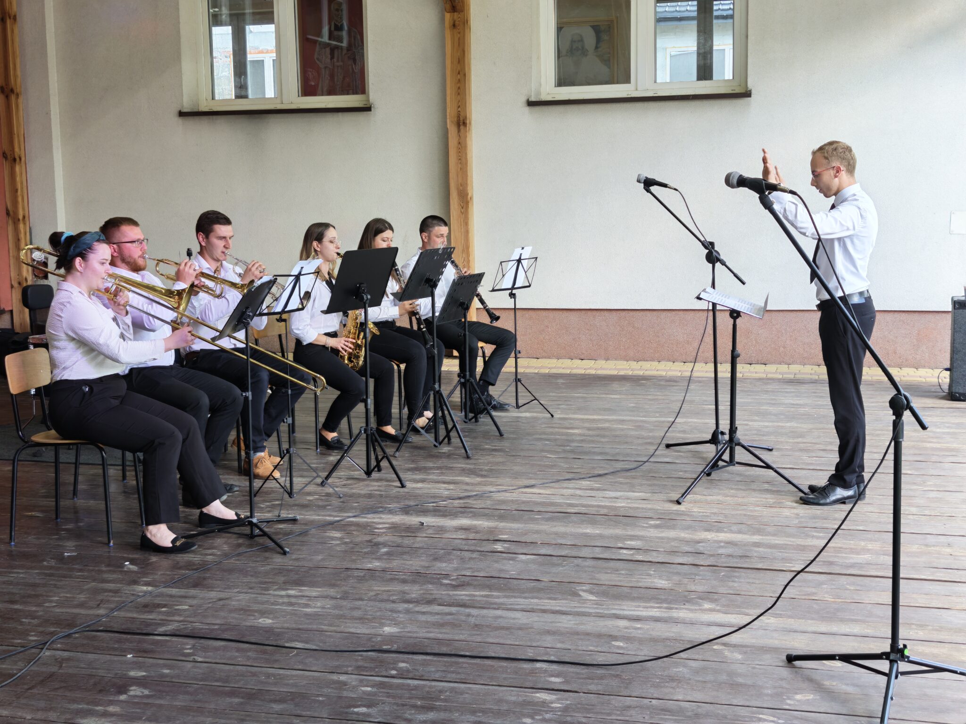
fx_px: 1284
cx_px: 483
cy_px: 362
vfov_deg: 31.5
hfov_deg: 41.2
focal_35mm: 46
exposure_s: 1/100
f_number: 1.6
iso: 100
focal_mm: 6.55
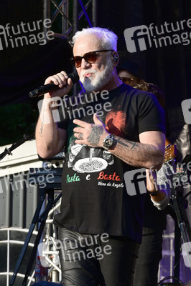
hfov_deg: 6.9
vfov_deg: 10.3
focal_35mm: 200
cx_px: 96
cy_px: 143
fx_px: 1594
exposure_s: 1/320
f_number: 16
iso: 1250
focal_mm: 200
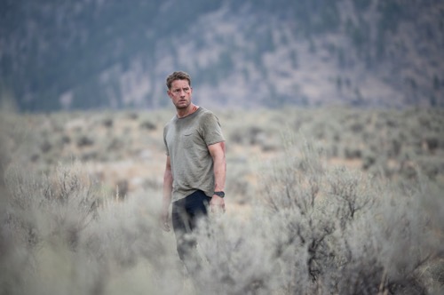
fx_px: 2463
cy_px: 148
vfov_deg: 6.8
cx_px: 222
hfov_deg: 10.3
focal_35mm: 200
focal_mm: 200
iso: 100
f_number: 2.8
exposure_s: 1/640
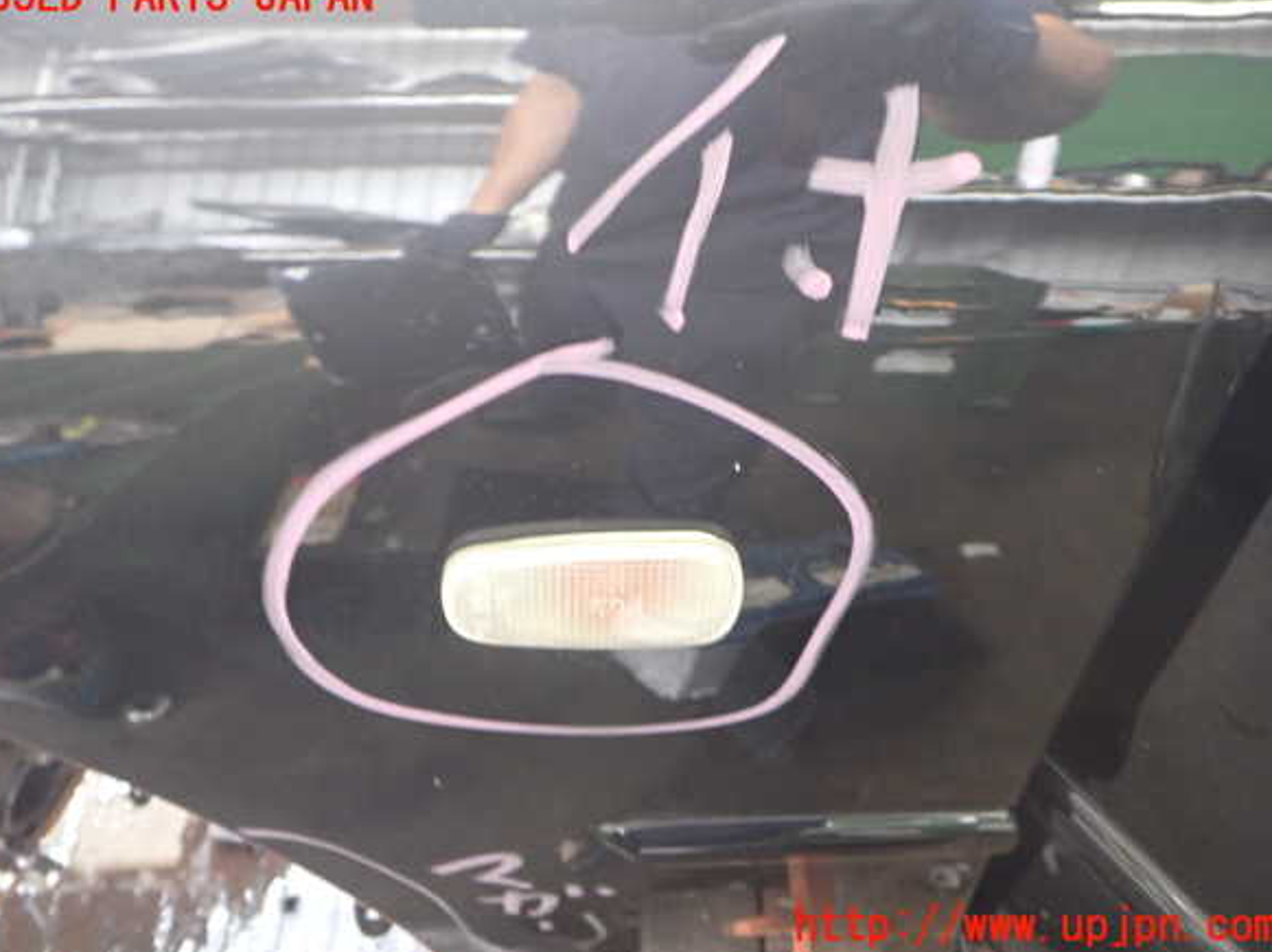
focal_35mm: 31
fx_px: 1138
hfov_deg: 58.4
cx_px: 633
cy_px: 462
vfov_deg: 45.4
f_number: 2.3
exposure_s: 1/30
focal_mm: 5.4
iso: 500
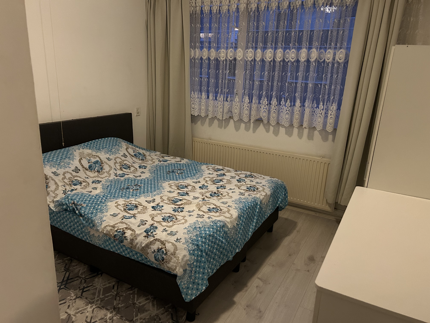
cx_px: 215
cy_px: 162
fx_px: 323
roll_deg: -2.4
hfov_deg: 67.3
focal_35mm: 26
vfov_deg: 53.1
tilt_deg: -17.6
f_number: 1.5
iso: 640
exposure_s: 1/31
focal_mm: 5.7
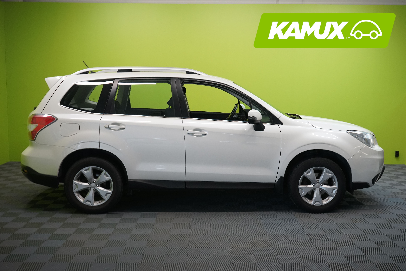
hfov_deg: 47.4
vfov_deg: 32.6
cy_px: 136
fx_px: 462
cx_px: 203
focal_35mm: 41
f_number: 7.1
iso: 1600
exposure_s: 1/30
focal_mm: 41
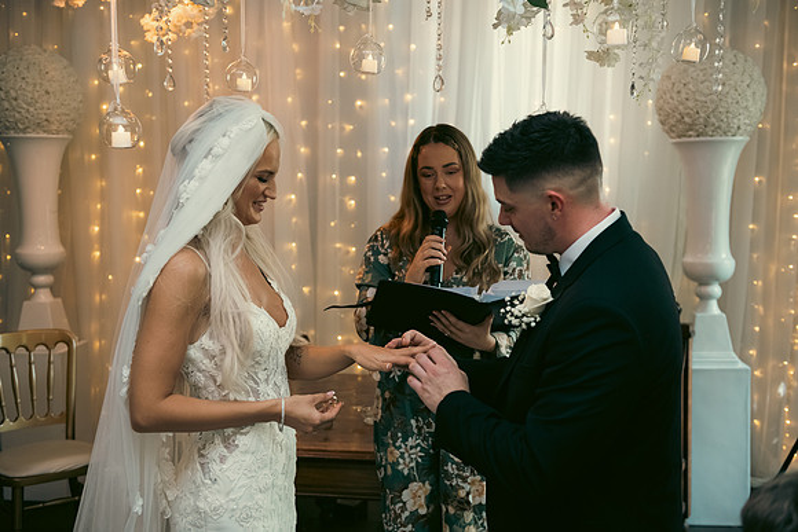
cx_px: 399
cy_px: 266
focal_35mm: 44
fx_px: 976
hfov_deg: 44.5
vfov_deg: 30.5
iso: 1250
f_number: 3.5
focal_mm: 44
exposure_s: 1/160
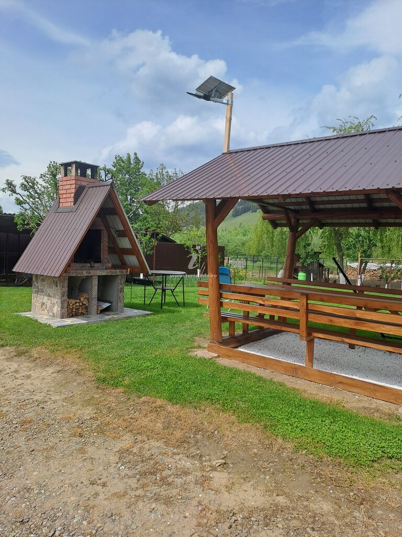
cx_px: 201
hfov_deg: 54.9
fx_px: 387
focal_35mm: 25
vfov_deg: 69.4
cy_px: 268
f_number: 1.8
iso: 32
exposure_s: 1/1869
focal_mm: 4.65
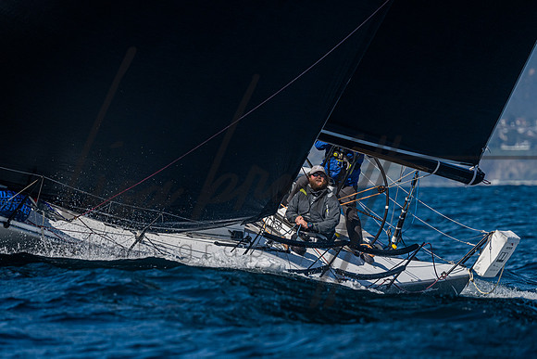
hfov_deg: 5.1
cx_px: 287
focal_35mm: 402
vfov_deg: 3.4
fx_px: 5998
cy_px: 202
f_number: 6.3
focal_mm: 330
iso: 400
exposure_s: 1/5000
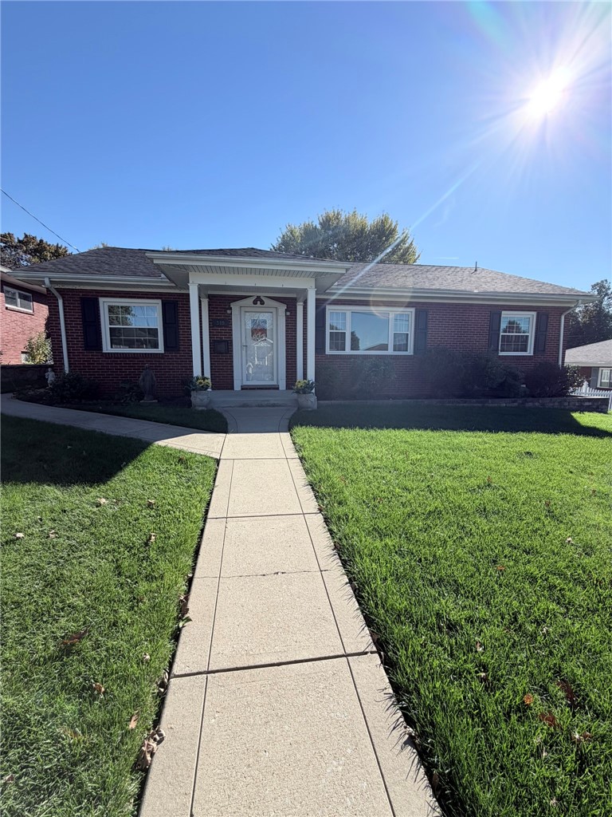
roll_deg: -0.8
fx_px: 330
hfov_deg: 85.7
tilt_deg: -8.0
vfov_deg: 102.1
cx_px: 306
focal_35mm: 14
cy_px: 408
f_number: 2.2
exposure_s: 1/770
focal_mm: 2.22
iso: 25
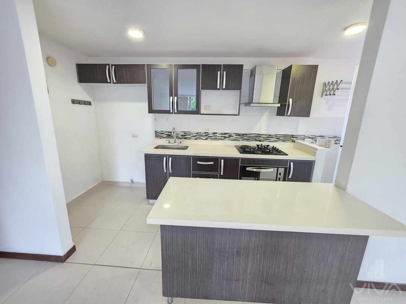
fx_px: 152
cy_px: 152
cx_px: 203
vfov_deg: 89.9
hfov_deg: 106.2
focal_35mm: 13
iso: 320
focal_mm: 2.2
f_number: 1.9
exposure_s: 1/60
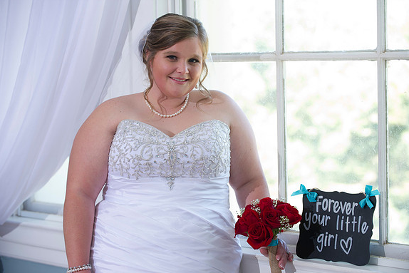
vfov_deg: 13.3
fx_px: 1170
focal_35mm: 103
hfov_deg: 19.8
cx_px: 206
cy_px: 137
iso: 640
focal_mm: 102
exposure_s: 1/80
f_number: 3.5
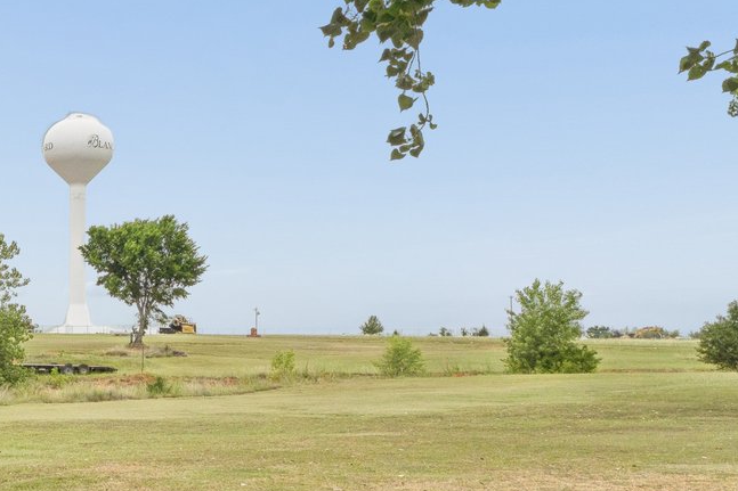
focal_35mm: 60
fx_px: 1227
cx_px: -117
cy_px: 334
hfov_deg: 29.4
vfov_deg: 22.6
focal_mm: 12.6
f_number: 8
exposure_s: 1/320
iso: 250
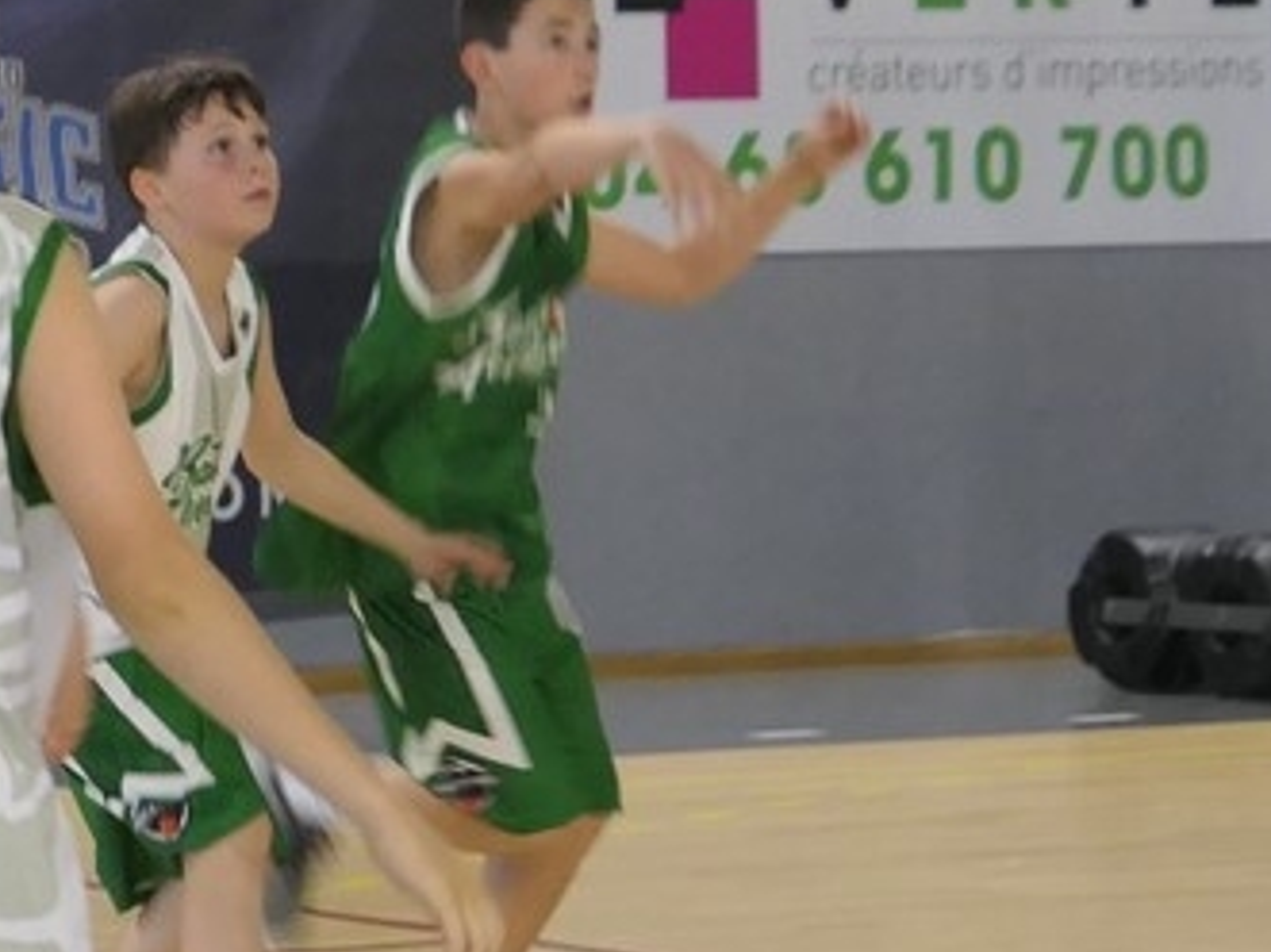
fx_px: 11085
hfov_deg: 6.6
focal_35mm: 302
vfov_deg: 4.9
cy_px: 284
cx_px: 411
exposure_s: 1/125
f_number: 2.8
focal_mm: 26.4
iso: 1000
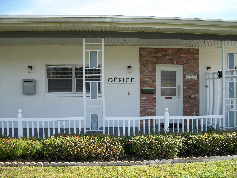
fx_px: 219
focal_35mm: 32
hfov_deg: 56.8
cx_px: 118
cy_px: 89
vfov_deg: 44.2
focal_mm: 5.7
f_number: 8.8
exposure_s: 1/80
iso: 80
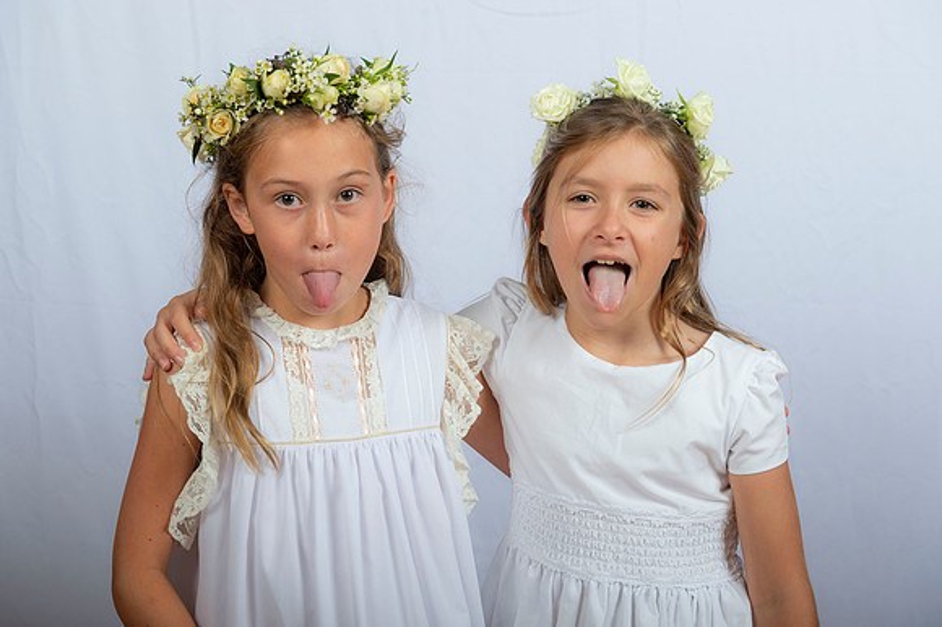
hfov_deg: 33.4
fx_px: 1569
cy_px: 314
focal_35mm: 60
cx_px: 471
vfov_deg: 22.6
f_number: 8
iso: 320
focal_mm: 60
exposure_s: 1/200
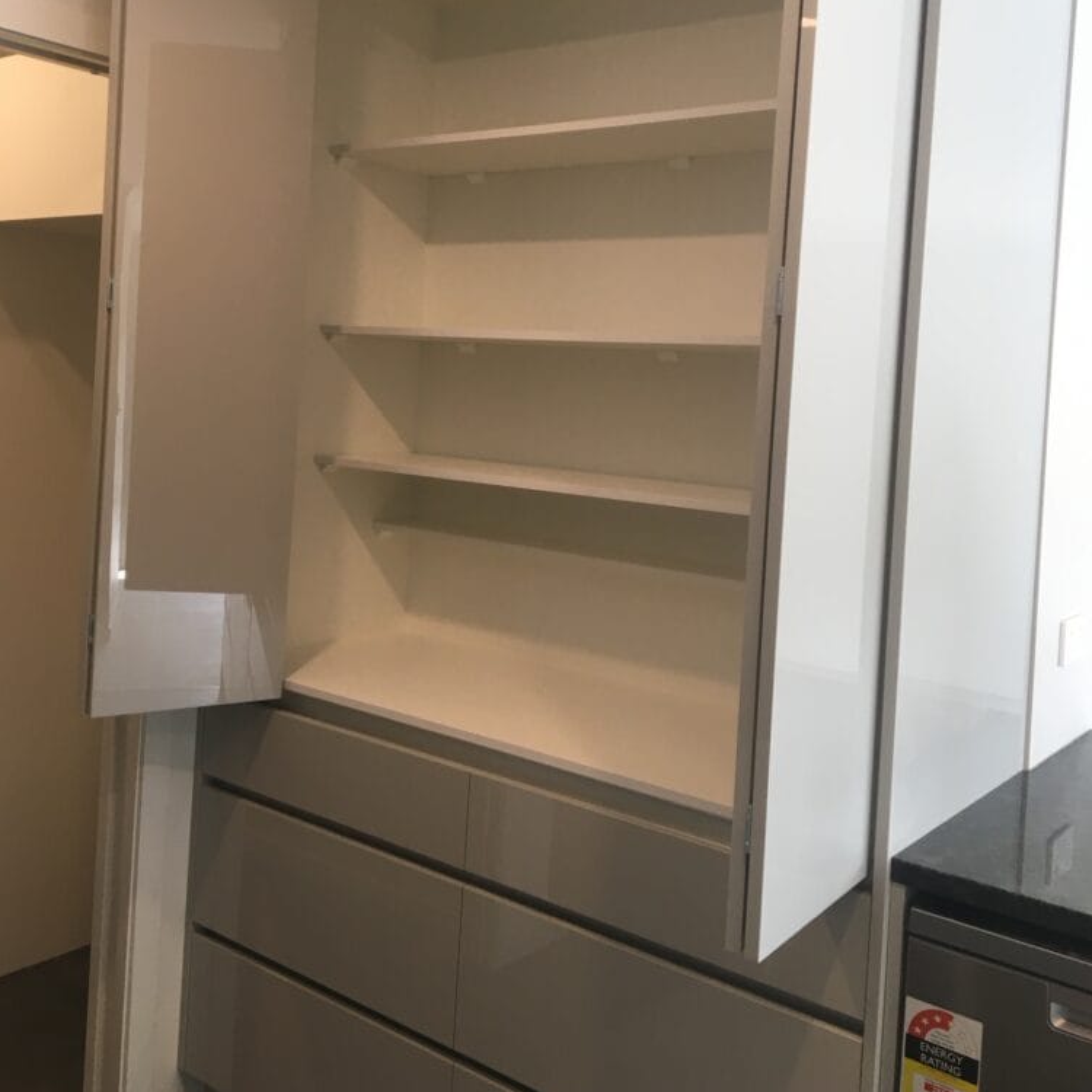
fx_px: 1249
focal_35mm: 35
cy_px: 405
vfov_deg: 46.8
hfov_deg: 47.2
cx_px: 534
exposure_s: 1/33
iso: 32
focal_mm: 4.15
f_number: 2.2
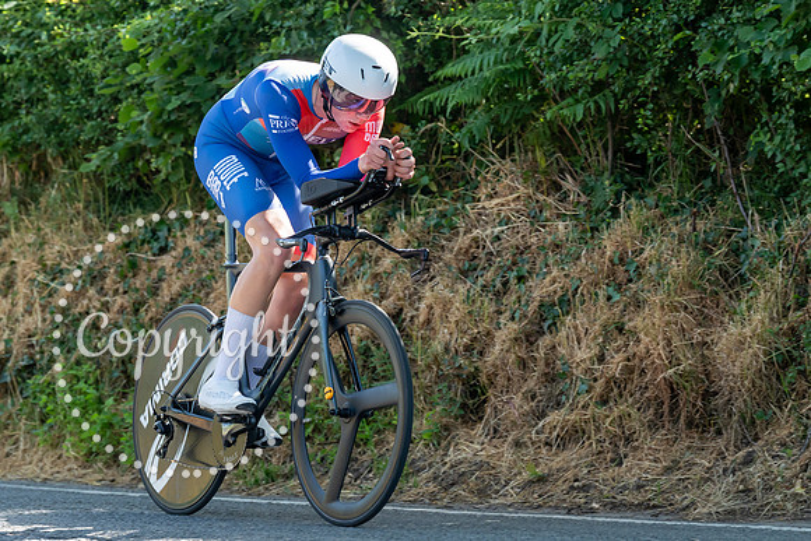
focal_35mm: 164
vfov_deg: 8.4
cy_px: 291
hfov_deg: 12.5
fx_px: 3692
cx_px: 343
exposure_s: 1/1000
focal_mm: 115
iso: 1000
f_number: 4
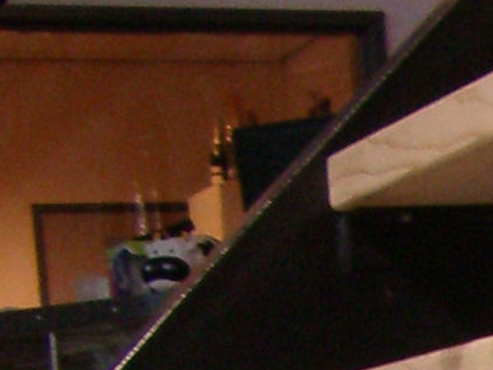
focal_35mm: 216
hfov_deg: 8.2
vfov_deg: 6.4
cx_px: 1277
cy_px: 1047
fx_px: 3075
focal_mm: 5.8
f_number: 2.6
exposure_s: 1/30
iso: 200
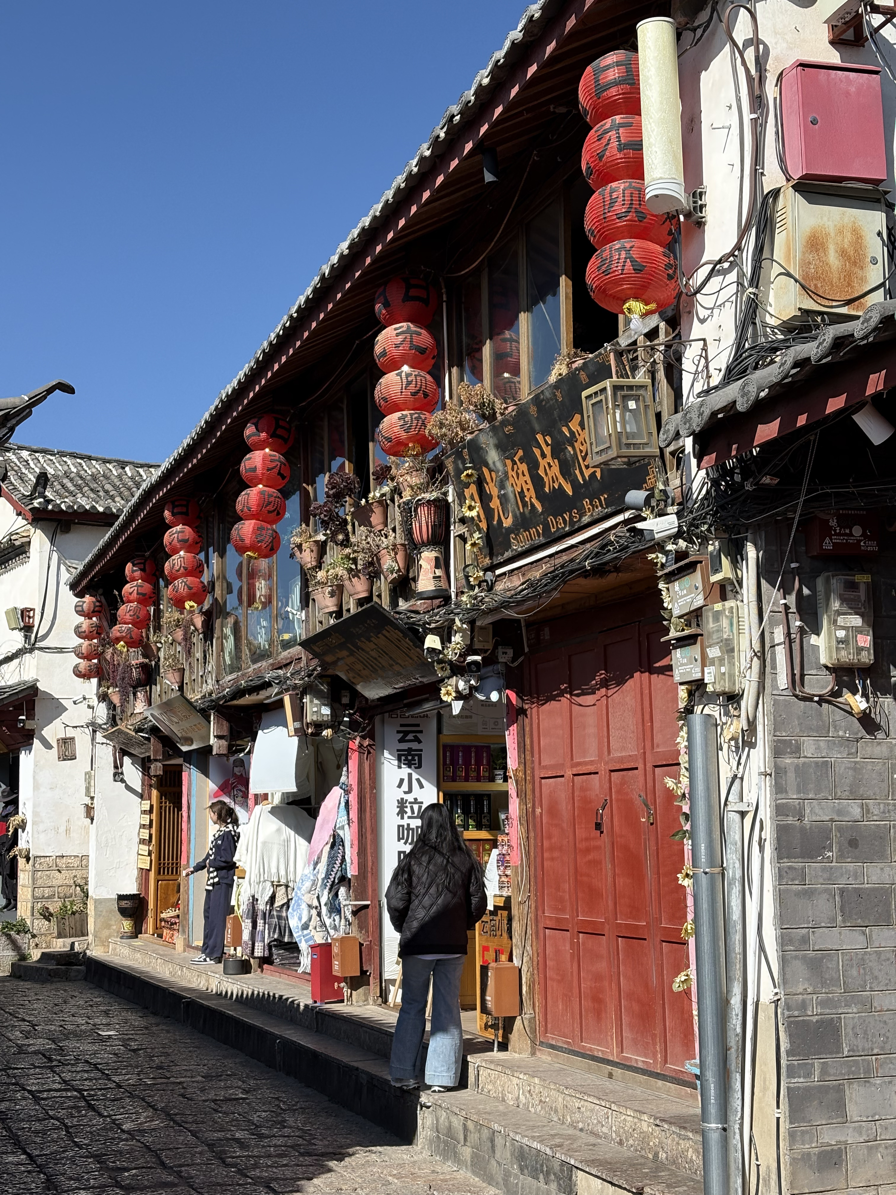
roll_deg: +0.8
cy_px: 598
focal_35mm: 52
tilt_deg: +7.9
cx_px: 448
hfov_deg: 28.0
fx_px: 1795
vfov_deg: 36.8
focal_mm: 5.96
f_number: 1.6
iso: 32
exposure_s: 1/2639
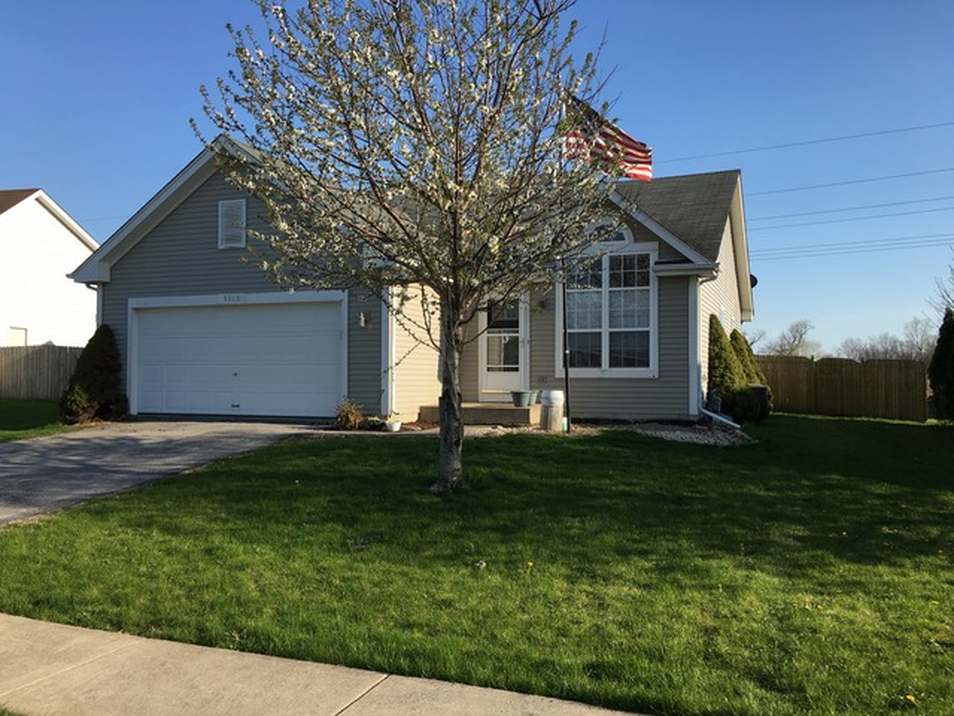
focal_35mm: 29
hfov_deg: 61.7
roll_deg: -0.3
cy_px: 358
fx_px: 799
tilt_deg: +1.4
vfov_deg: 48.2
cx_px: 477
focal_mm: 4.15
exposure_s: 1/1068
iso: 25
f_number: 2.2
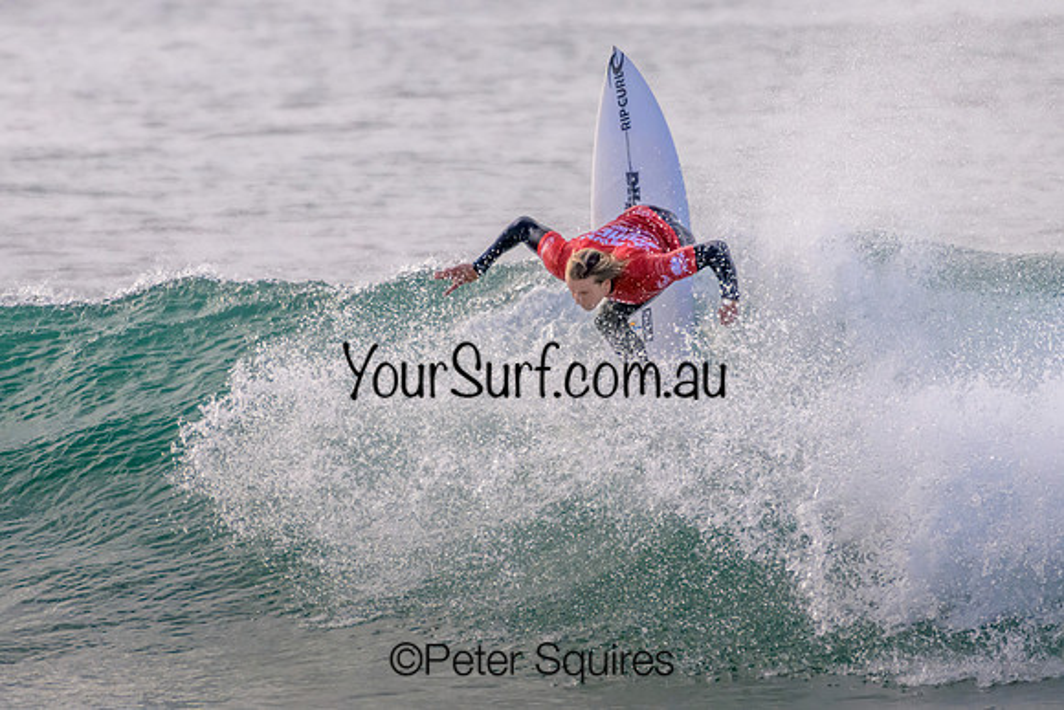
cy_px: 292
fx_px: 32113
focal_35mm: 1086
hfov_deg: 1.9
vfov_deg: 1.3
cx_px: 487
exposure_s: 1/3200
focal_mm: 850
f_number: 11
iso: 3200
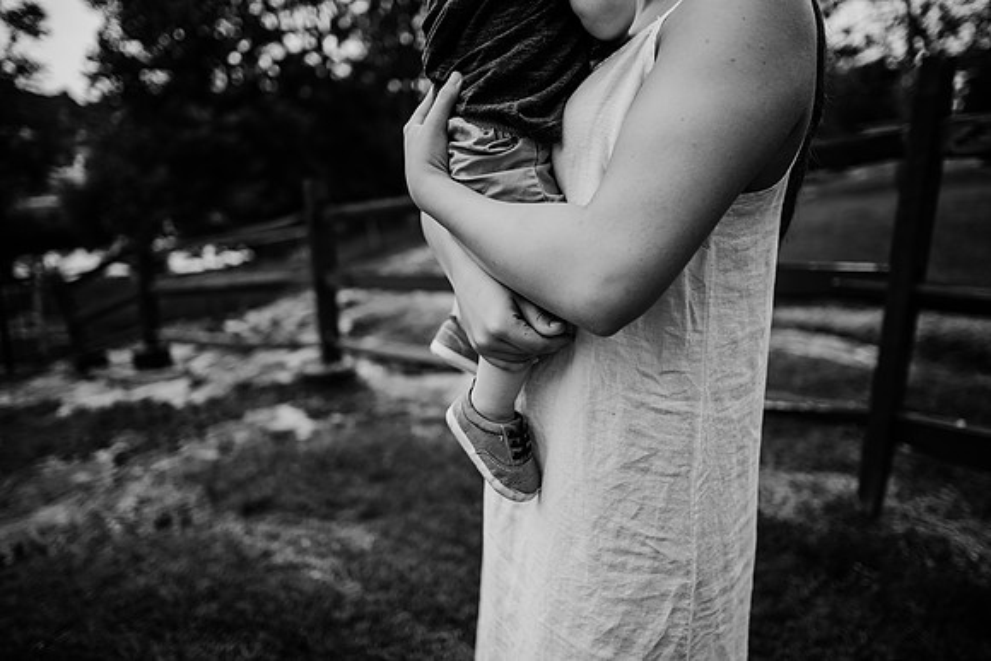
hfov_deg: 73.7
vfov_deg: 53.2
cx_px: 496
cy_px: 330
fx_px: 661
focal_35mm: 24
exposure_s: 1/500
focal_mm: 24
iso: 320
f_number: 2
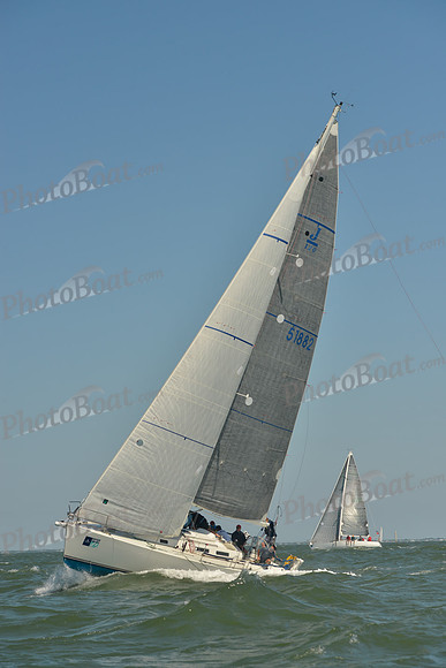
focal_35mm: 85
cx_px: 223
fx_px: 1579
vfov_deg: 23.9
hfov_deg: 16.1
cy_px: 334
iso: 280
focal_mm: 85
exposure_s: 1/1000
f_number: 8
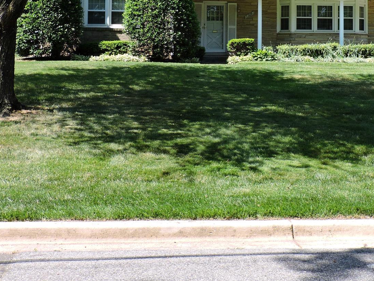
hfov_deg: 30.9
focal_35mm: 62
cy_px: 38
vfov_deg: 23.2
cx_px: 257
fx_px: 670
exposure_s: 1/400
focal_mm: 5.9
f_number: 3.2
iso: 100
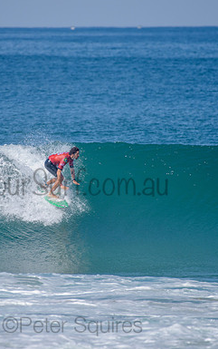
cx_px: 72
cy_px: 174
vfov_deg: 2.7
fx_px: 7292
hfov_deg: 1.7
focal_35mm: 768
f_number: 5.6
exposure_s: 1/2000
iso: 160
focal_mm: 500
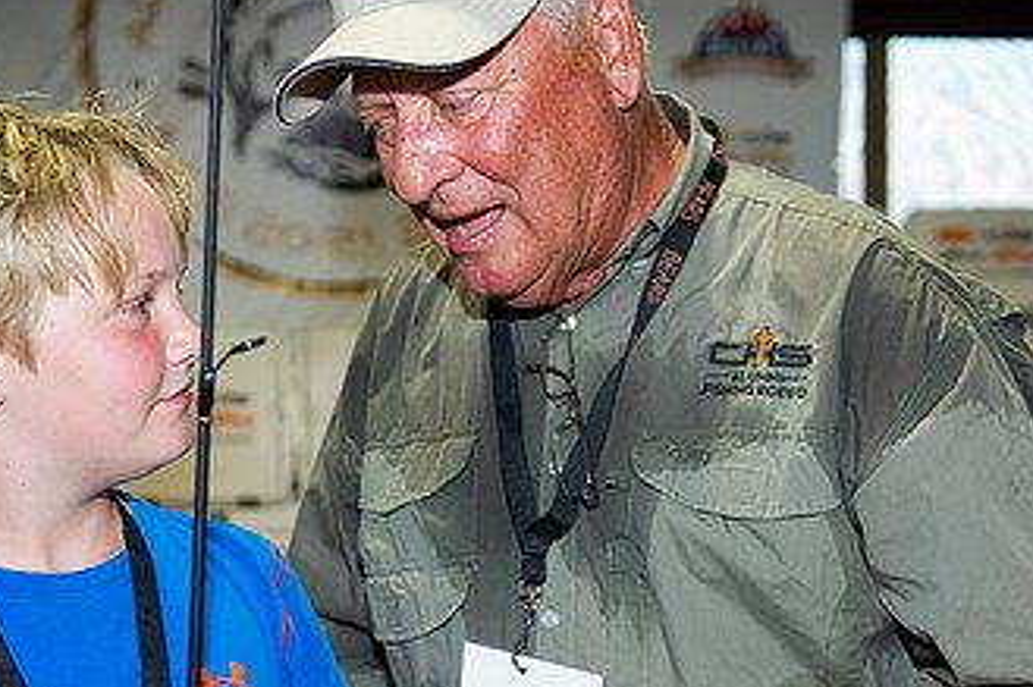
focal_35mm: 60
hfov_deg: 33.4
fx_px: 1721
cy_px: 464
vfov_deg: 22.5
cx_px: 490
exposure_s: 1/160
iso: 400
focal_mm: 34
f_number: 2.8
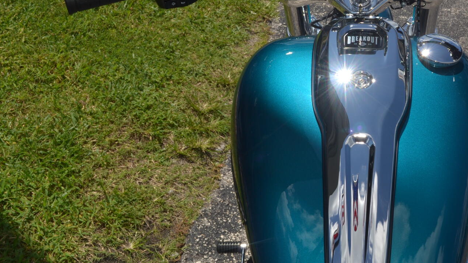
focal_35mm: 59
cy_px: 99
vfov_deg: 20.3
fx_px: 732
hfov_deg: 34.5
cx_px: 363
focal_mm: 24
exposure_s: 1/200
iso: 100
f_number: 11
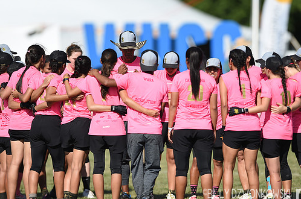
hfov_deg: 4.4
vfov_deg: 2.9
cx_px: 164
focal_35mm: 466
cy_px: 102
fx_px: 3889
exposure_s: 1/2000
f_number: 3.5
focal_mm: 400
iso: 100
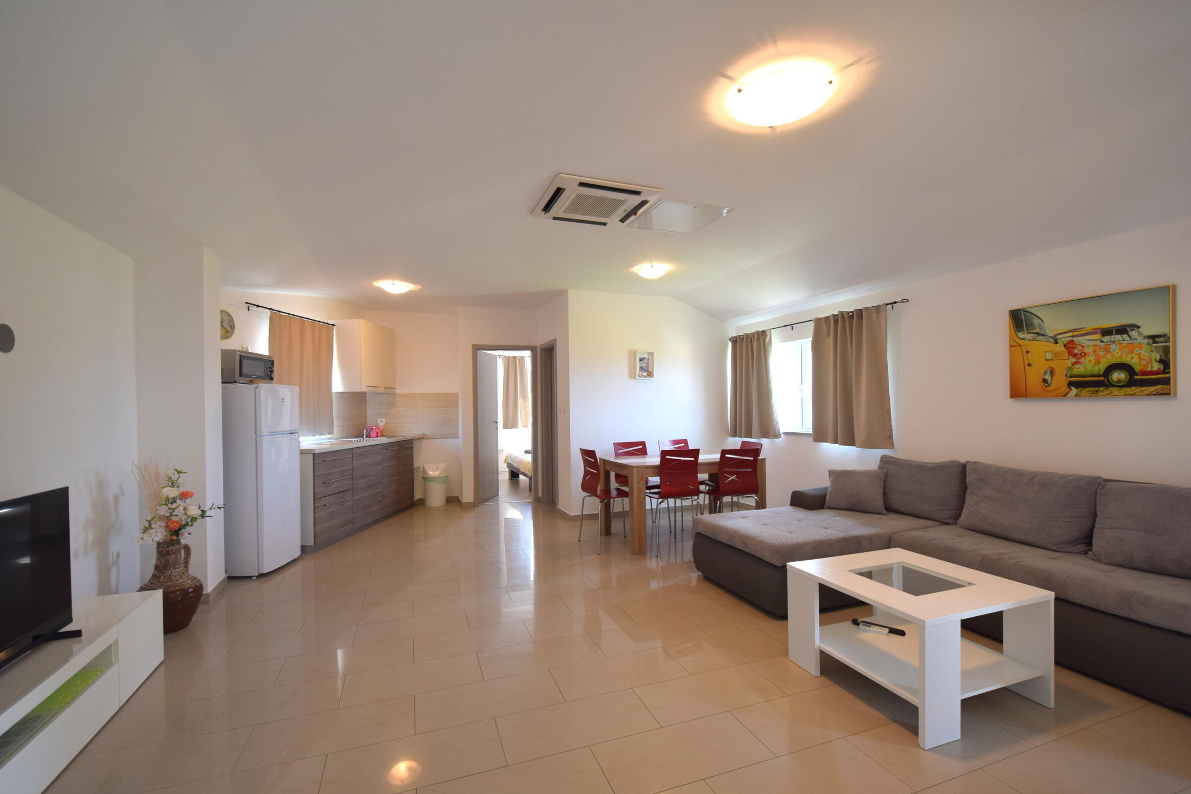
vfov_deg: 77.3
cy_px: 397
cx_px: 596
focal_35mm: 15
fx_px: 496
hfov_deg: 100.4
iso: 400
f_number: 4
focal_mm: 10
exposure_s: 1/60
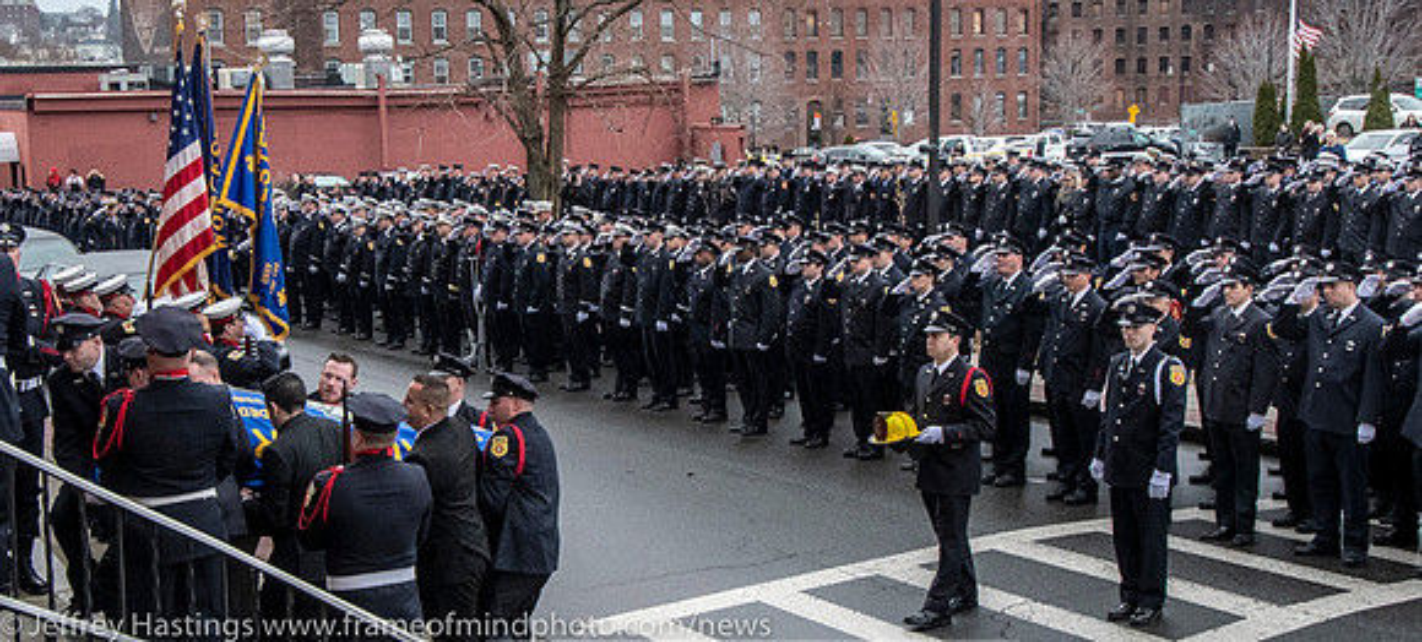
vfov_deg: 19.4
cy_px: 366
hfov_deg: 41.2
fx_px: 1878
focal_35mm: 52
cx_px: 546
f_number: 9
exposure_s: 1/500
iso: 2000
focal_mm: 22
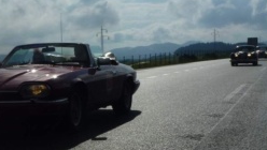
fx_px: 560
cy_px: 111
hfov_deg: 25.8
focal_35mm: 79
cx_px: 15
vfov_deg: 15.3
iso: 100
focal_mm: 6.4
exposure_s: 1/2500
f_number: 6.3
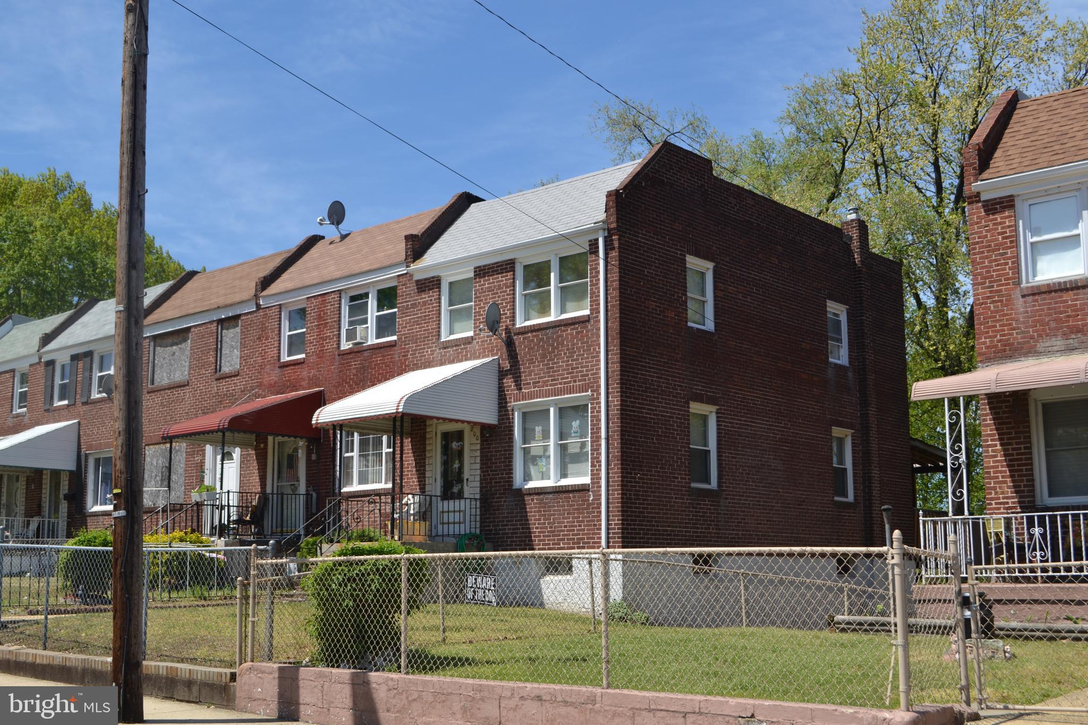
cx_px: 544
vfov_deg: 31.9
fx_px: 1269
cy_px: 362
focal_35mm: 42
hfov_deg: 46.4
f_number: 7.1
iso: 100
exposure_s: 1/200
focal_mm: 28
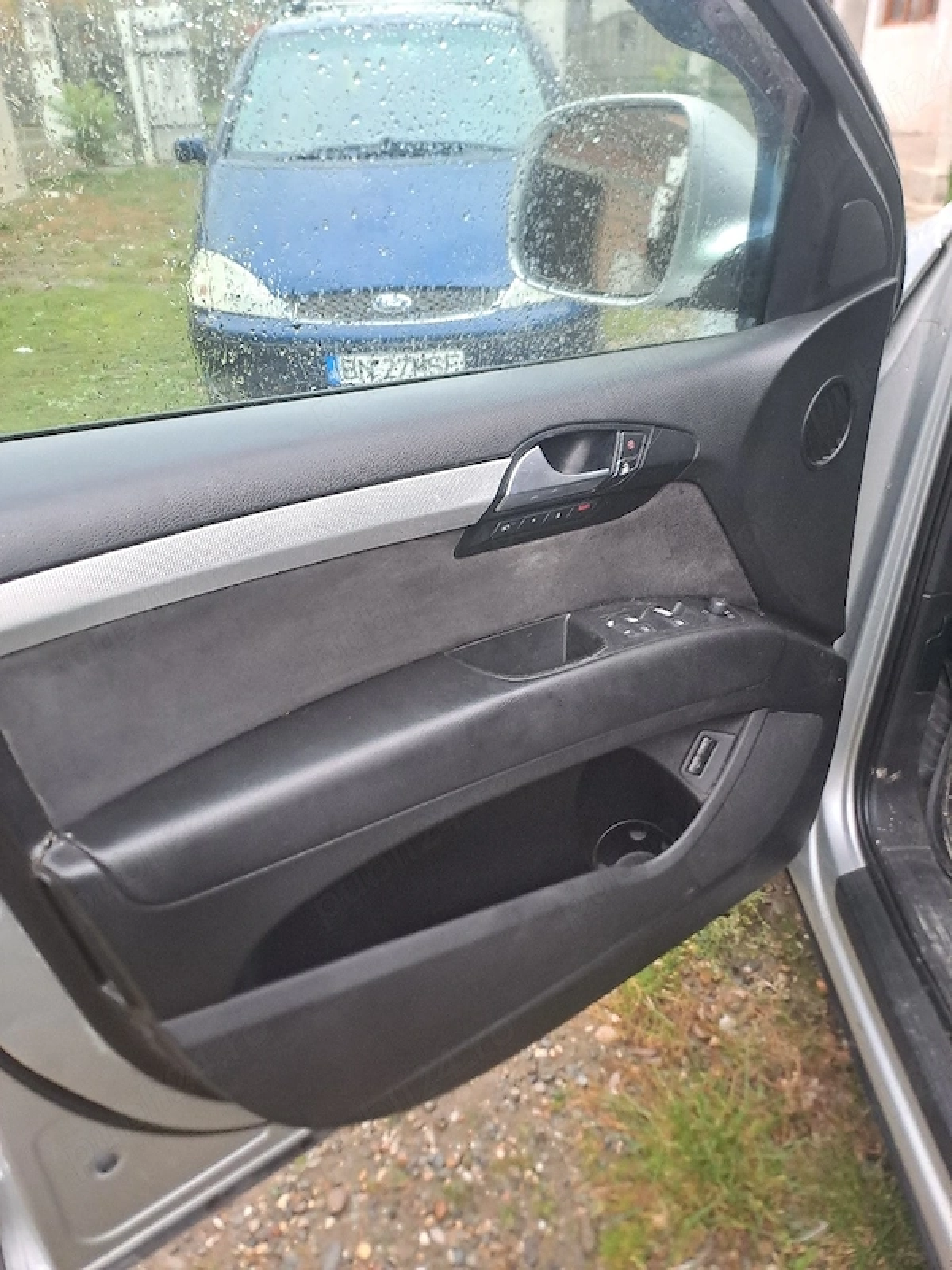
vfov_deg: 69.4
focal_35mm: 25
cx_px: 476
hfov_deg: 54.9
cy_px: 635
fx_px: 917
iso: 160
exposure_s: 1/50
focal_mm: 4.65
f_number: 1.8
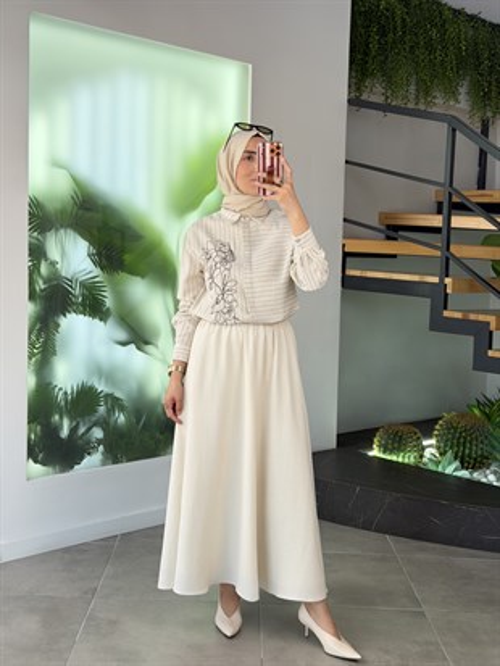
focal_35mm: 48
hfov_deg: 30.3
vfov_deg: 39.6
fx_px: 924
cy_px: 333
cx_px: 250
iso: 64
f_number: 1.78
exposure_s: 1/231
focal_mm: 6.76
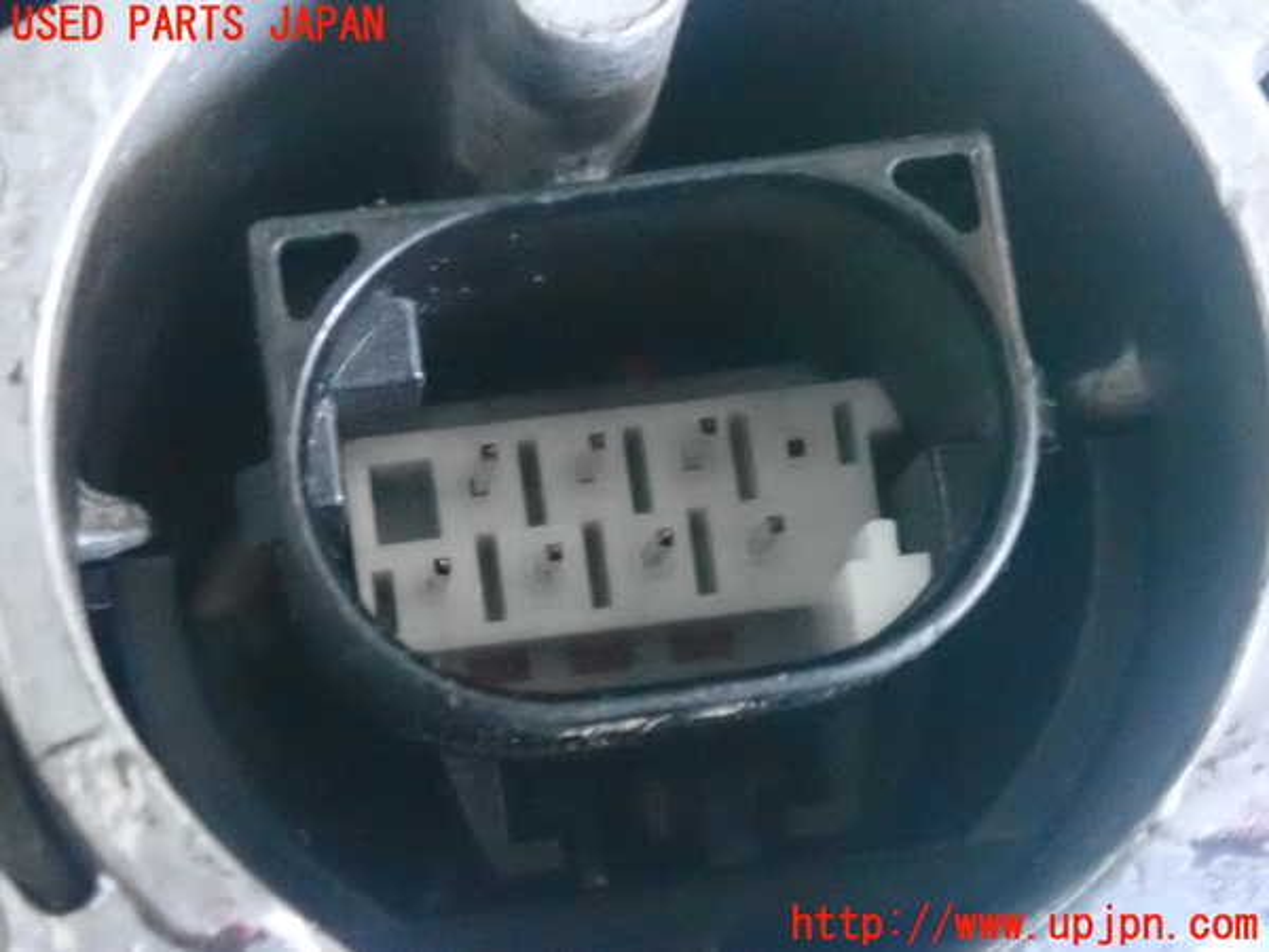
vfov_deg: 14.8
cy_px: 476
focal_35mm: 100
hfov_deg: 19.6
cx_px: 634
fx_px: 3666
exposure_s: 1/30
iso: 6400
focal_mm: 18
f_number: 4.9
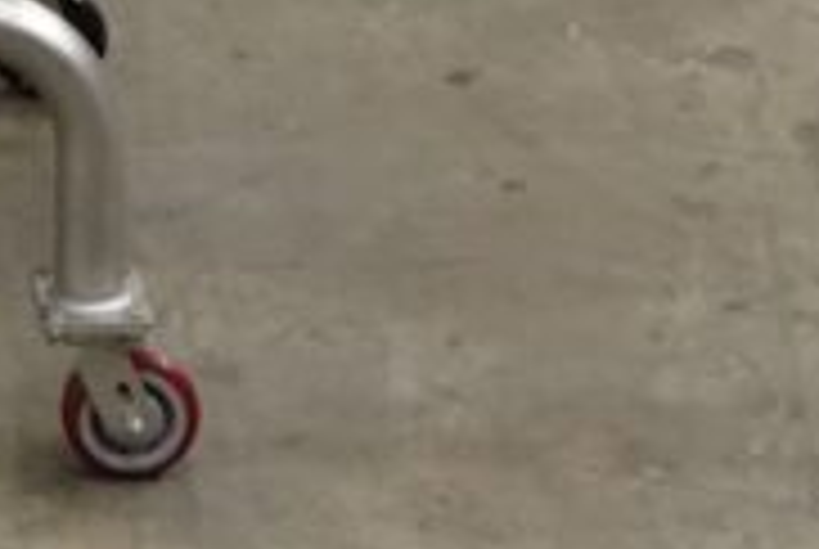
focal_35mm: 292
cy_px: -302
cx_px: -158
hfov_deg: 7.0
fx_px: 6654
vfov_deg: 4.7
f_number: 4.5
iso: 250
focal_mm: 8.07
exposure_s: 1/50
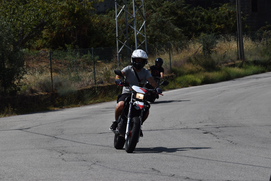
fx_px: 1152
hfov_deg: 13.4
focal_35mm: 153
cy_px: 90
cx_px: 136
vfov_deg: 9.0
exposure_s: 1/2000
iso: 320
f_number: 8
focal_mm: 102
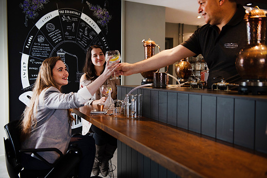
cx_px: 134
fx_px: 260
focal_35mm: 35
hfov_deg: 54.4
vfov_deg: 37.9
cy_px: 89
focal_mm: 35
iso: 400
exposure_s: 1/250
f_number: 2.8
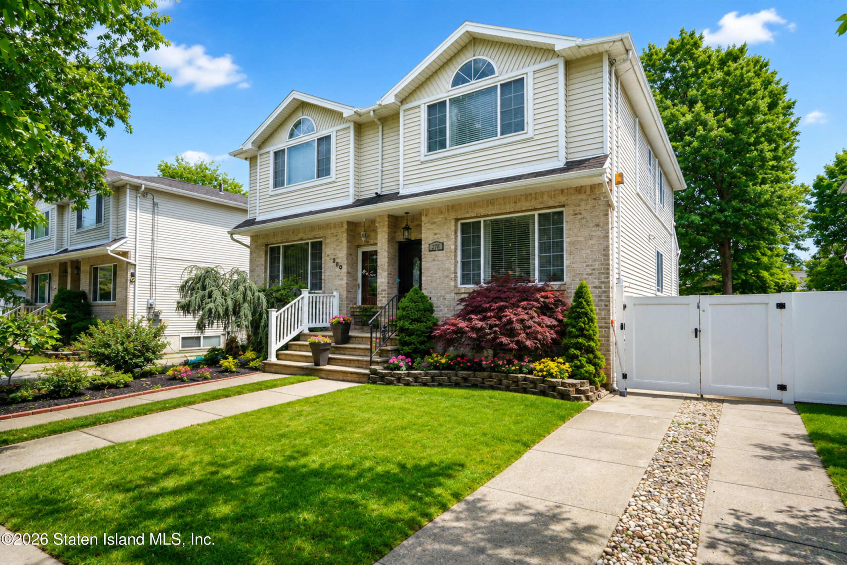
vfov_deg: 63.2
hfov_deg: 85.4
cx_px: 424
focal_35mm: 20
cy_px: 282
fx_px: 459
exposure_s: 1/100
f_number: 6.3
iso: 100
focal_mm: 19.5
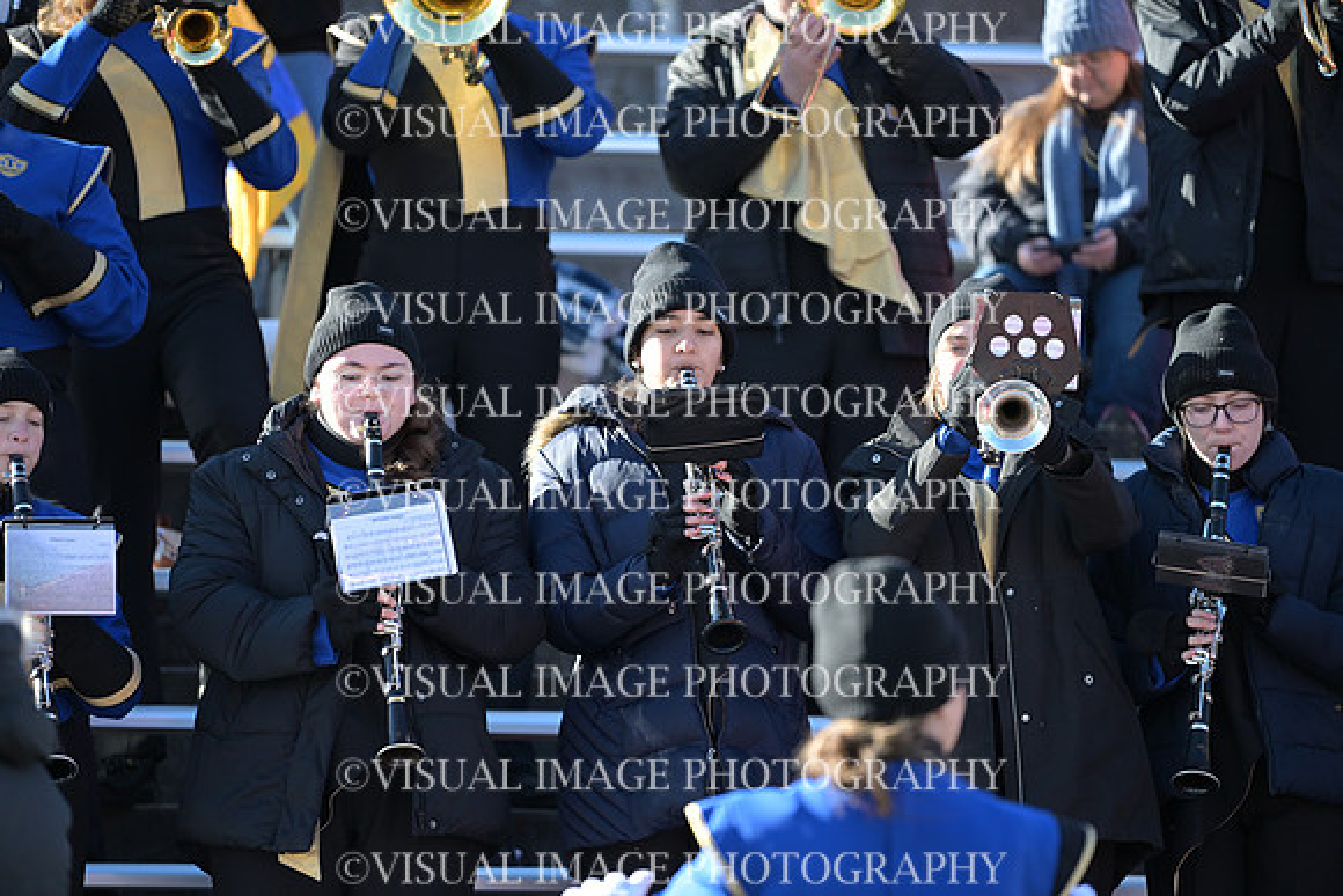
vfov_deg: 6.9
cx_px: 672
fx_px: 7463
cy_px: 448
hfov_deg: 10.3
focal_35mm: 200
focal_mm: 200
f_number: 2.8
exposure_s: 1/1600
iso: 450
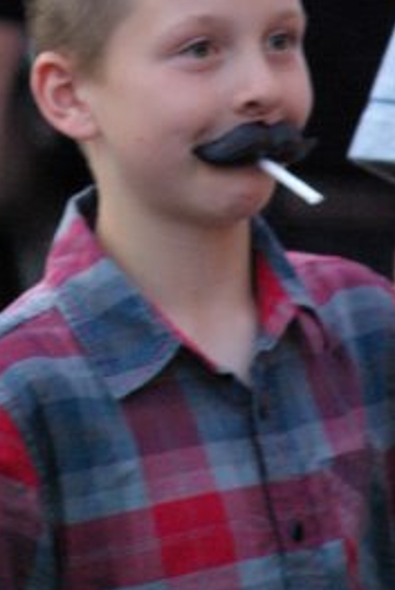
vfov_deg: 3.4
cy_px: 72
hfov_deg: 2.3
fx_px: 9898
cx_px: 200
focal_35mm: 603
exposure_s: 1/90
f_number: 5.6
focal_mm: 220
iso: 1600
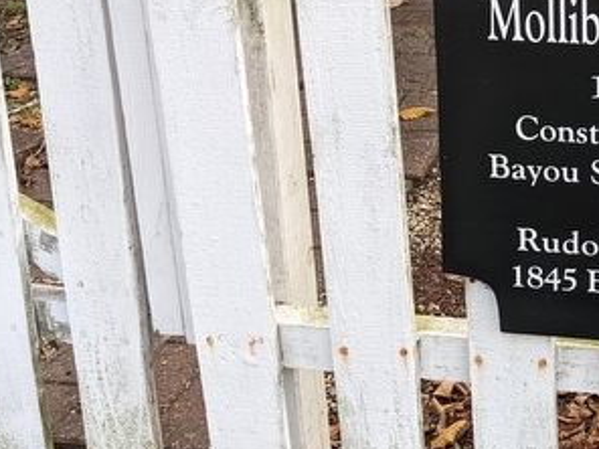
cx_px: 591
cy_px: 97
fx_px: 1263
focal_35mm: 73
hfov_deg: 25.4
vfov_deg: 20.0
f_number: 1.73
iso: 81
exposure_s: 1/709
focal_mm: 4.38
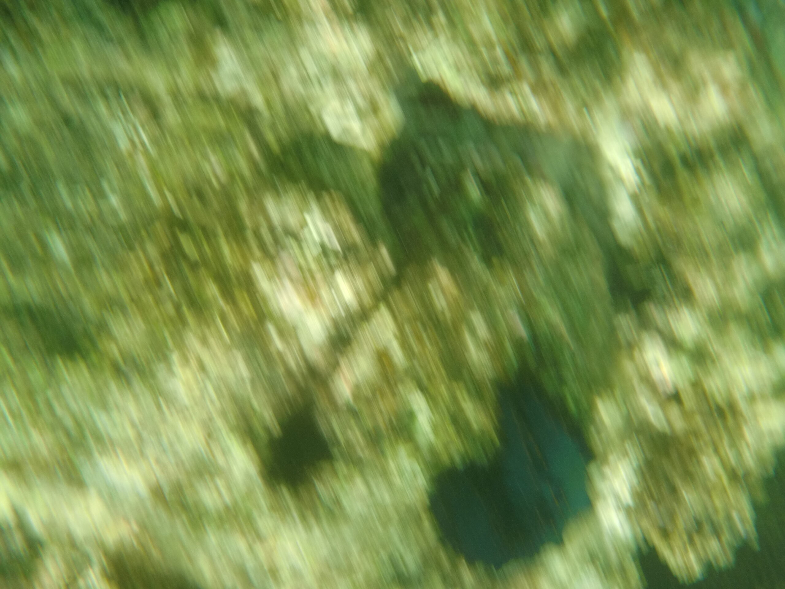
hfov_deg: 22.5
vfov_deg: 17.0
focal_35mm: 87
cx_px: 392
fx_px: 1973
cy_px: 294
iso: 64
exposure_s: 1/80
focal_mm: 15.28
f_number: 4.9
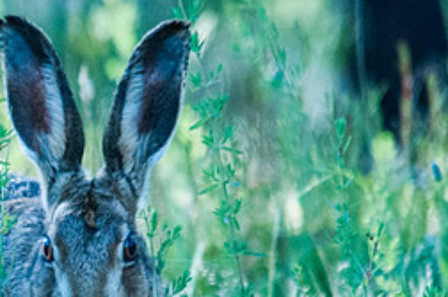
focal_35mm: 1740
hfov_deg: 1.2
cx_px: 63
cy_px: 197
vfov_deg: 0.8
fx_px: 21612
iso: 1600
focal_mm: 400
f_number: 5.6
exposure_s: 1/500
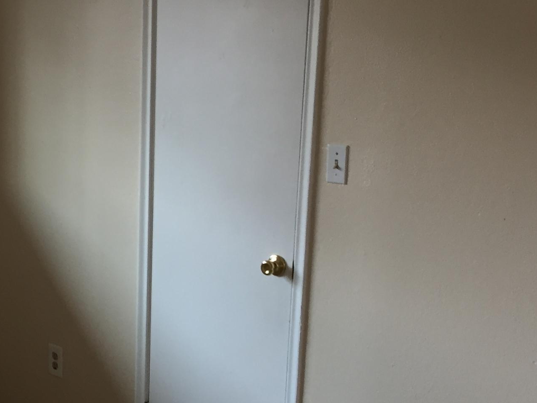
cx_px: 191
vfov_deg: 21.4
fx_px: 1055
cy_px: 318
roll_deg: -2.7
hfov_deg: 28.4
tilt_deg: -15.1
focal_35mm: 68
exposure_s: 1/30
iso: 64
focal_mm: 4.15
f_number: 2.2
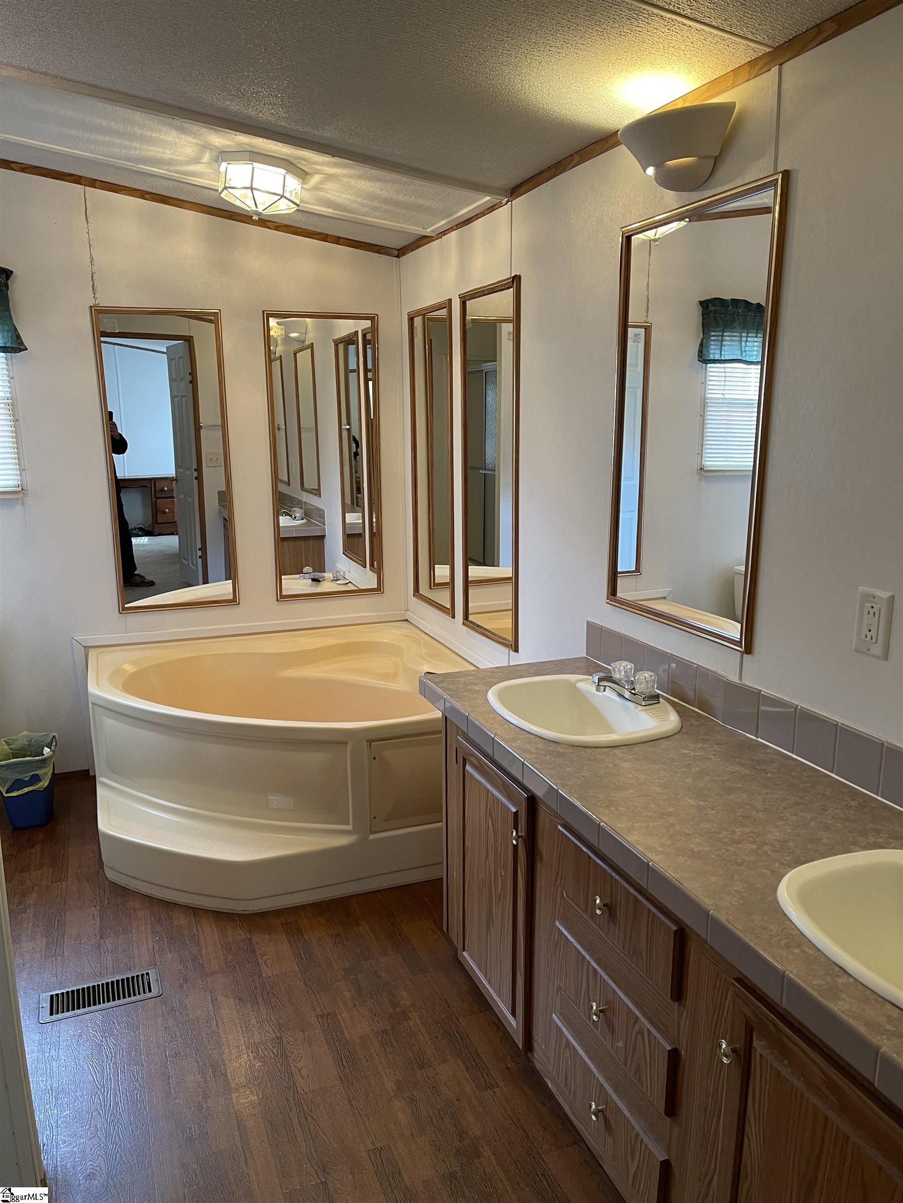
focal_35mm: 26
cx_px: 452
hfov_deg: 53.1
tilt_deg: -12.8
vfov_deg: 67.3
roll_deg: +0.5
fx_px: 904
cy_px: 602
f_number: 1.6
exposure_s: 1/60
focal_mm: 5.1
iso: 125
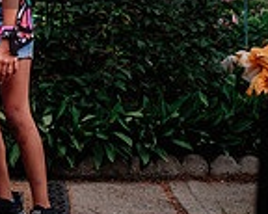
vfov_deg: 8.3
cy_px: -87
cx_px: -218
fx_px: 1443
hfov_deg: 10.0
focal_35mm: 182
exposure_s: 1/250
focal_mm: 32.1
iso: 800
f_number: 4
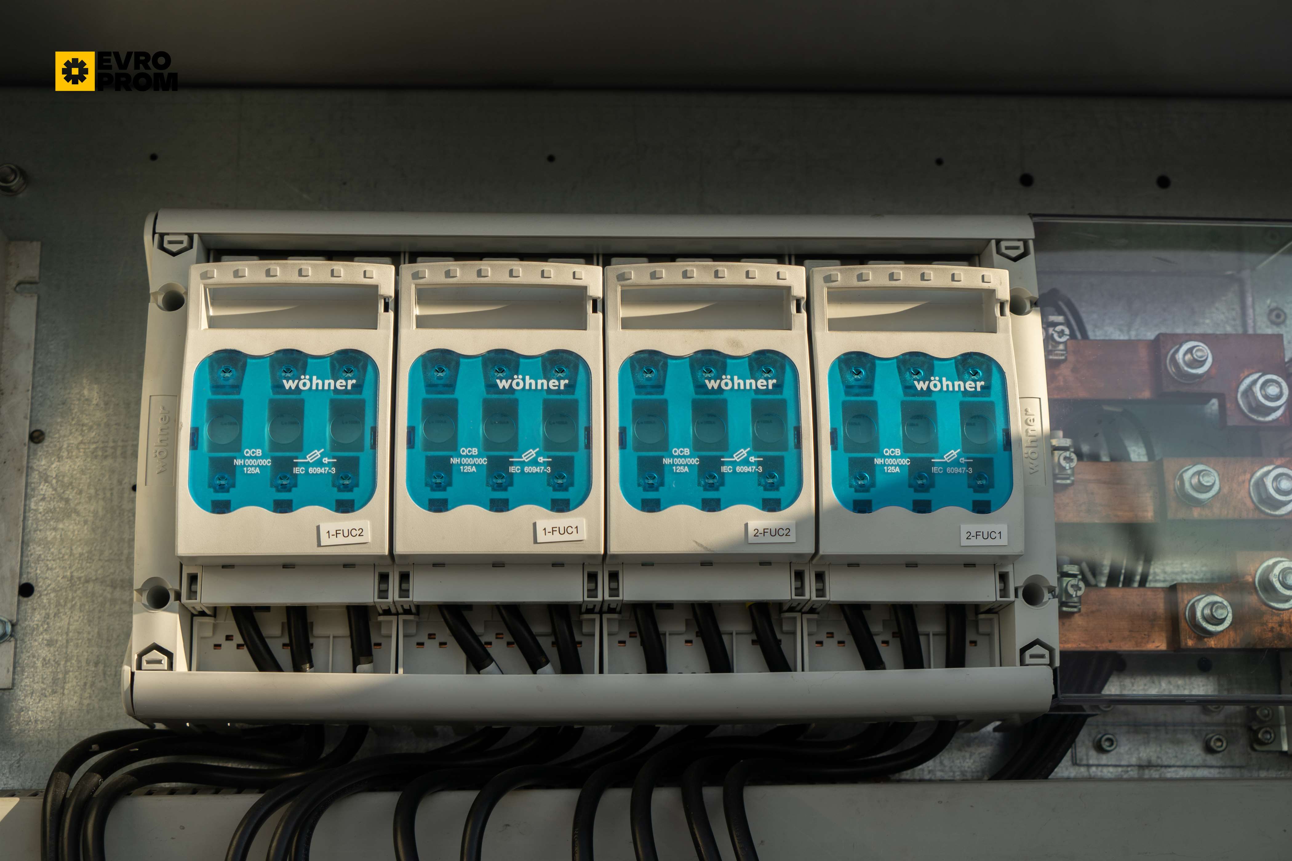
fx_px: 1866
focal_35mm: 52
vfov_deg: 26.0
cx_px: 646
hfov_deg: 38.2
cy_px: 430
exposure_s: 1/160
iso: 200
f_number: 5.6
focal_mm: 52
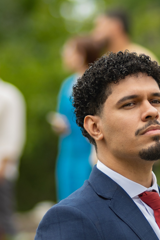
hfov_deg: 6.5
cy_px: 146
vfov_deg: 9.8
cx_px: 127
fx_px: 1400
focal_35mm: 210
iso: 320
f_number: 2
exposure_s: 1/1250
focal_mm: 85
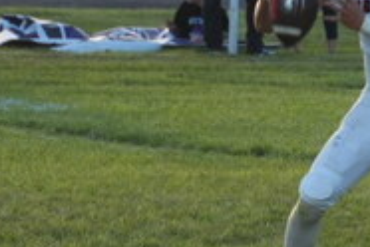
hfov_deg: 3.1
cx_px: 678
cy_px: -104
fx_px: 6783
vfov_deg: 2.1
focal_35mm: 660
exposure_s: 1/250
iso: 400
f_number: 5.6
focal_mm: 80
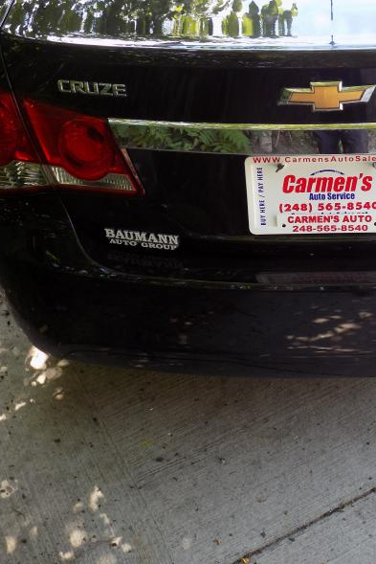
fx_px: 751
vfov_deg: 41.1
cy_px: 279
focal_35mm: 48
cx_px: 329
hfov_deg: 27.2
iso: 80
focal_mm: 6.1
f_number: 3.4
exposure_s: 1/50
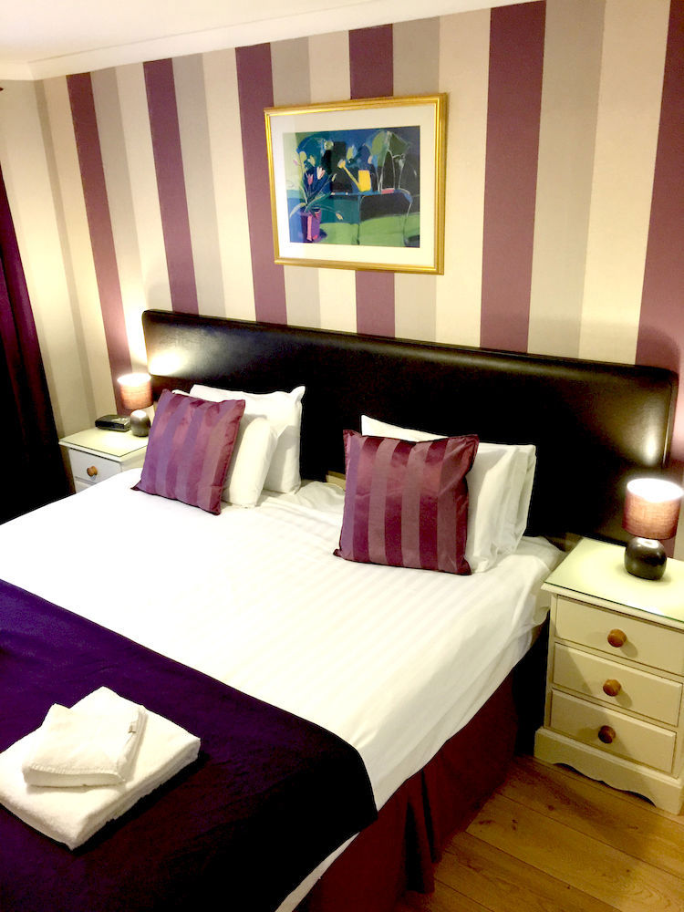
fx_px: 764
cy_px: 456
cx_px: 342
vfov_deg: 61.7
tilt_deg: -20.4
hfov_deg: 48.2
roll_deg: +0.9
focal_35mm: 29
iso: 100
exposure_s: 1/10
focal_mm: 4.15
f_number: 2.2
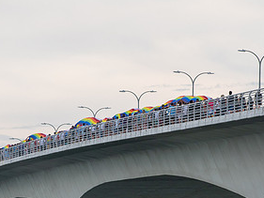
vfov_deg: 3.8
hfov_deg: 5.1
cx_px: 134
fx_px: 2953
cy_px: 168
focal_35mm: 387
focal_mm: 130
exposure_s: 1/500
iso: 220
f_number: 5.6
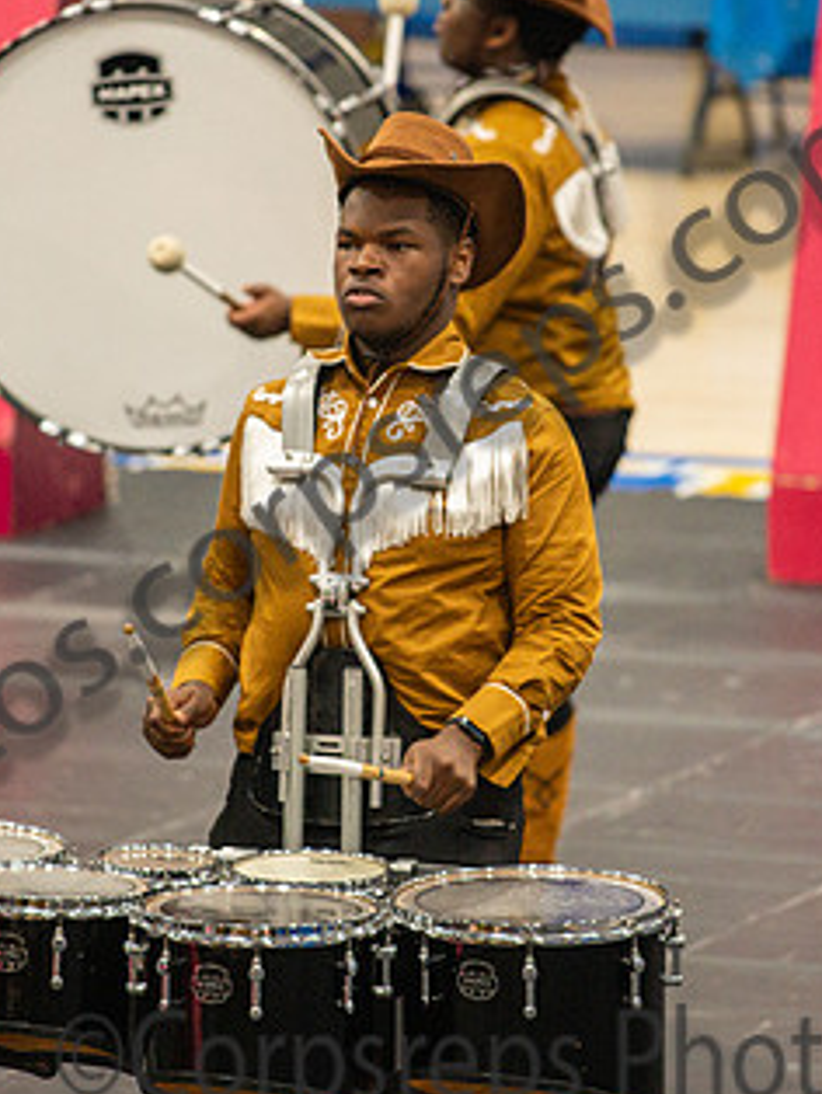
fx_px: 11225
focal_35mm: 355
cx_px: 376
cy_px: 507
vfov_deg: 5.6
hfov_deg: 4.2
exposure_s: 1/500
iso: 6400
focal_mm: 200
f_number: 4
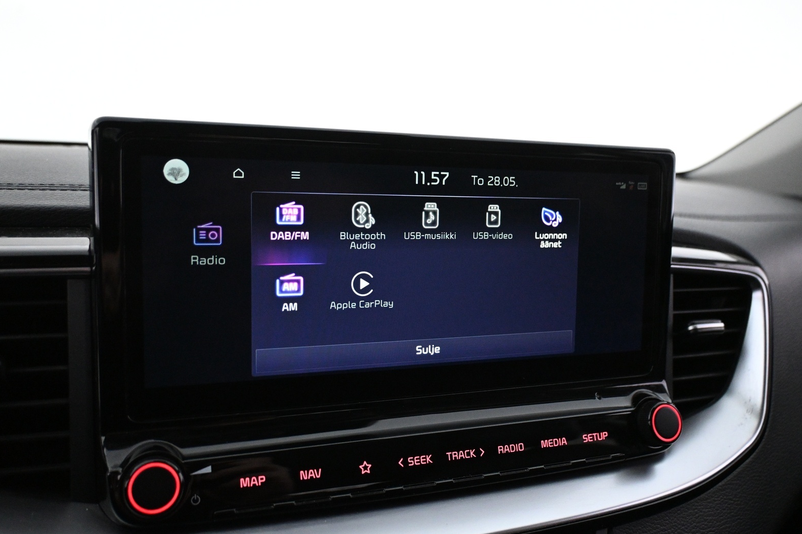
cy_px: 266
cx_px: 404
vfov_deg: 42.3
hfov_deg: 60.3
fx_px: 690
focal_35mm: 31
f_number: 3.8
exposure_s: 1/100
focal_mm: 20
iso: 4000
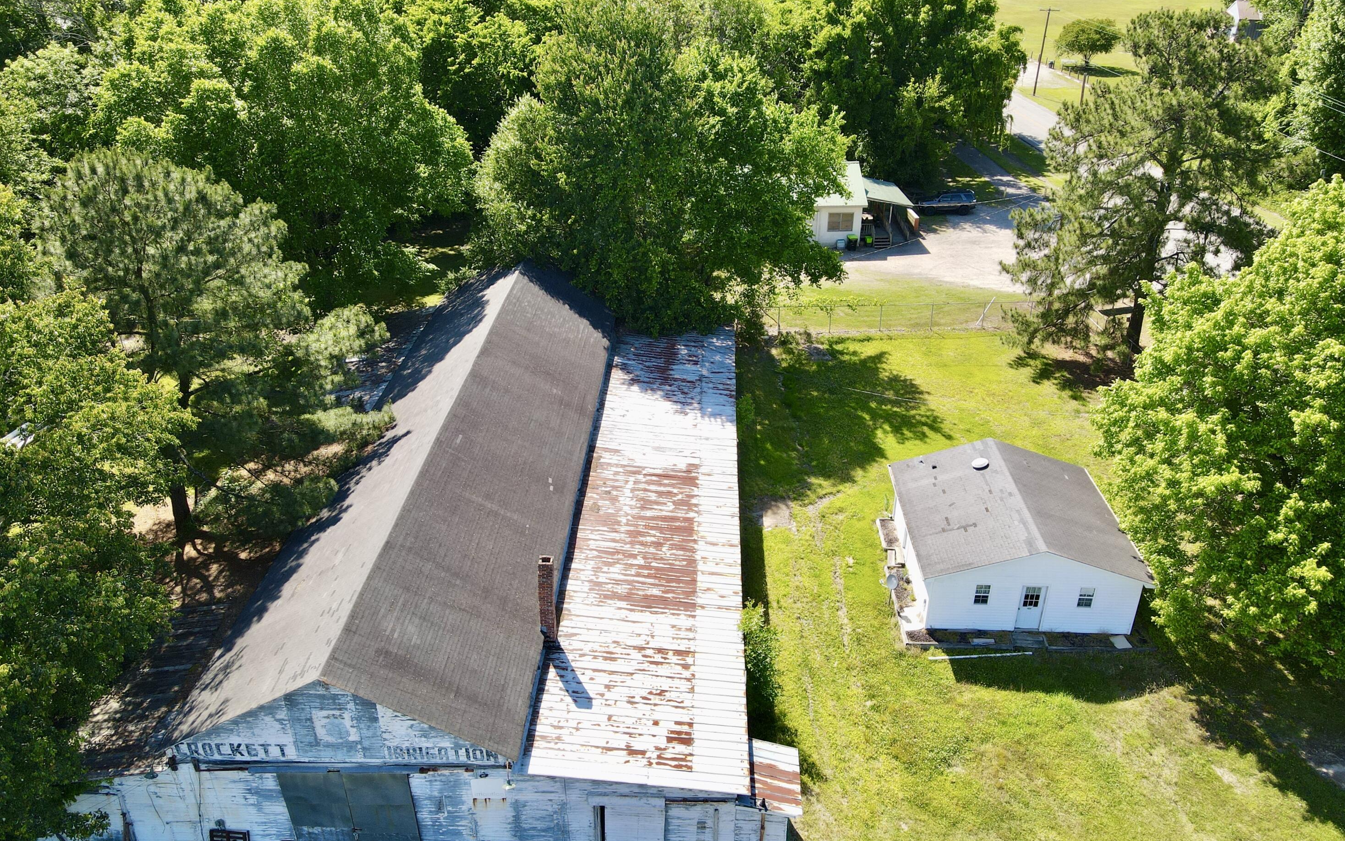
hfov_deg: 70.4
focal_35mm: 26
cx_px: 658
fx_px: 953
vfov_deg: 47.6
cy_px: 424
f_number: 2.8
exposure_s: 1/200
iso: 100
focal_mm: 4.5
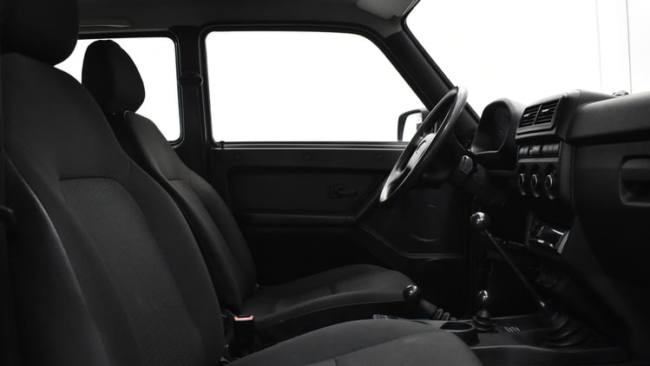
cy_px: 199
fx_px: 586
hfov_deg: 58.0
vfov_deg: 34.7
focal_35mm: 34
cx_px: 314
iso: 2500
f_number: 3.5
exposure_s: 1/60
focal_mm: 18
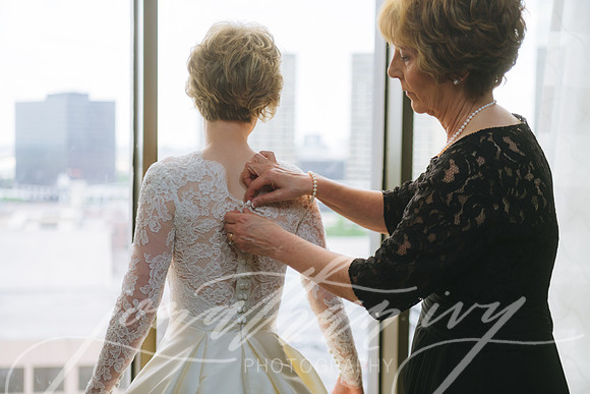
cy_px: 197
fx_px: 1016
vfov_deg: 21.9
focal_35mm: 62
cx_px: 295
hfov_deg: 32.4
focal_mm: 62
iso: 200
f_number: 2.8
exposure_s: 1/200
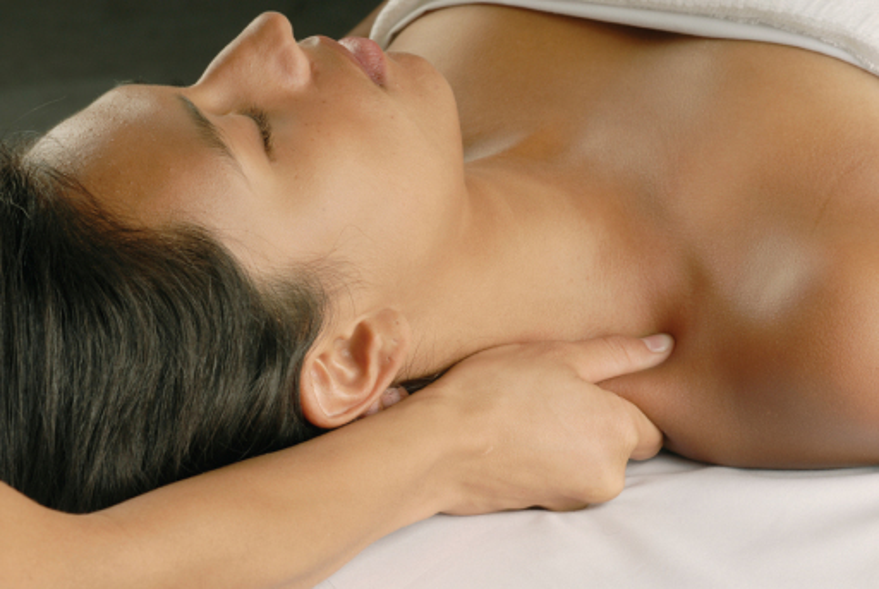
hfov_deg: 16.0
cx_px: 440
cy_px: 294
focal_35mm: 128
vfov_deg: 10.8
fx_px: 3118
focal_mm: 85
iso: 100
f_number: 11
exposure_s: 1/250
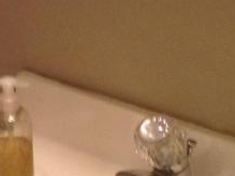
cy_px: 17
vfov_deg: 9.0
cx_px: -40
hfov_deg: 11.8
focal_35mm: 164
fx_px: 1113
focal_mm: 4.28
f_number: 2.4
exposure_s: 1/15
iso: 100
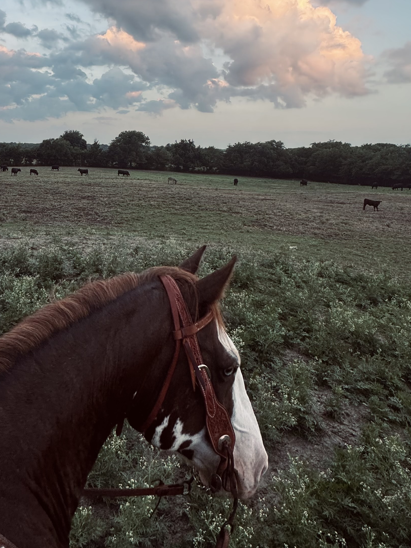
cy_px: 163
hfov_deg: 52.0
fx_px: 412
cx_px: 137
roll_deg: +0.6
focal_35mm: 26
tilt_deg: -3.2
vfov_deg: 64.7
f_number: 2.2
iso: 125
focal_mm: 2.22
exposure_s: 1/99
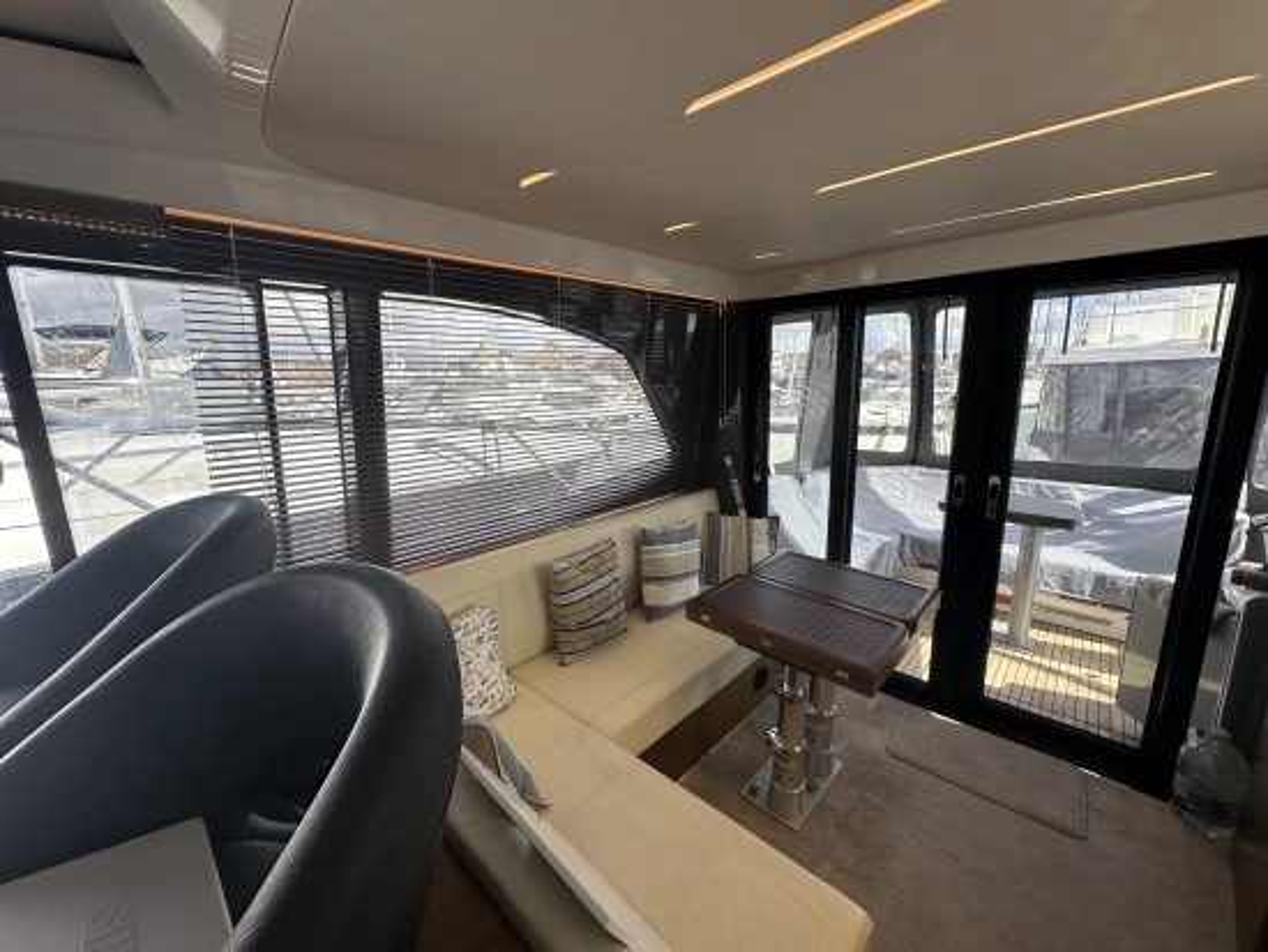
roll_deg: +1.5
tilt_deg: -9.8
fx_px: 513
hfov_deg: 102.0
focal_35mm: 14
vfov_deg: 85.7
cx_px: 634
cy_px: 476
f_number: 2.2
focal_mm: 2.22
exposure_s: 1/373
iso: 40
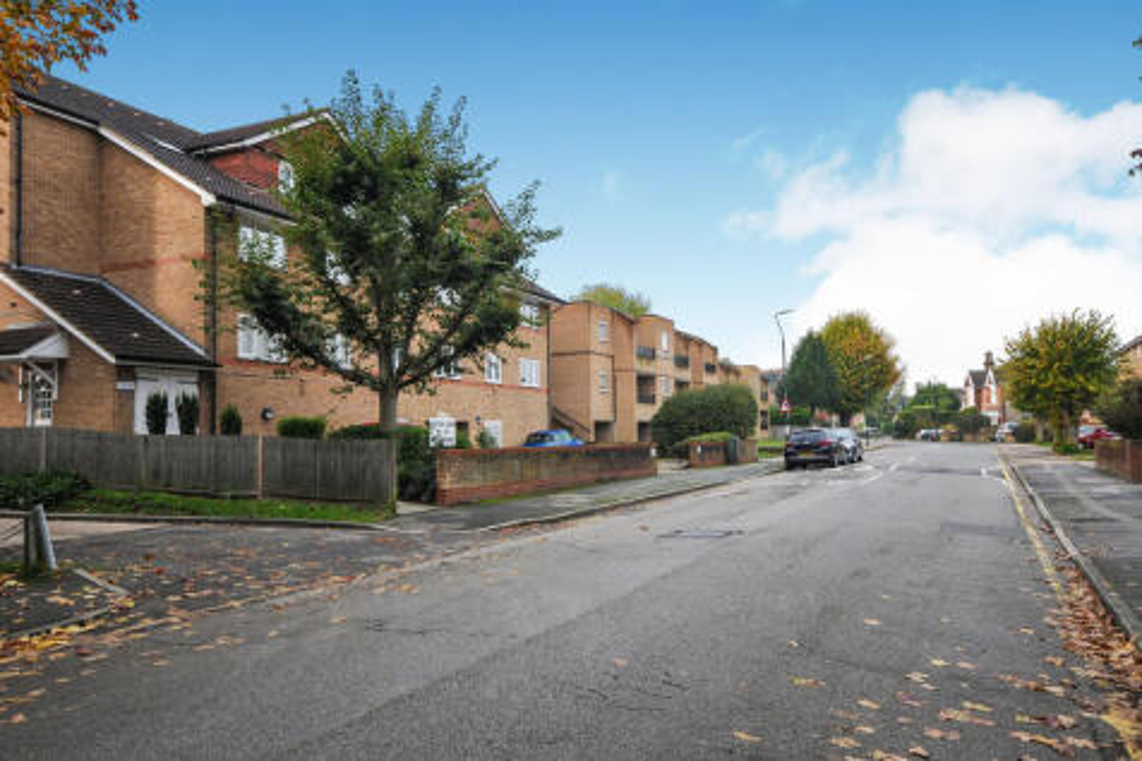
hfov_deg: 67.4
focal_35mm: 27
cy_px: 380
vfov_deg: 47.9
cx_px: 571
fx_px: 856
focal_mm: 18
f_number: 7.1
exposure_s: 1/200
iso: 400
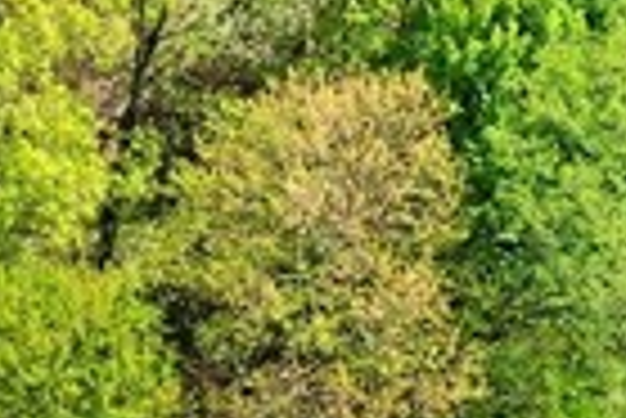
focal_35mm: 218
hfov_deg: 9.2
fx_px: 3795
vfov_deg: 6.2
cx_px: -306
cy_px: -328
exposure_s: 1/320
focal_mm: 10.26
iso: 100
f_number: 5.6
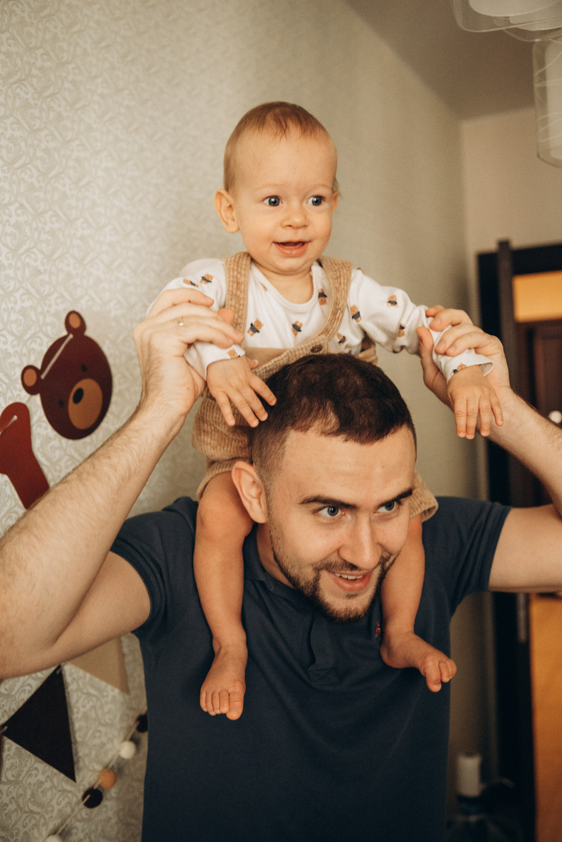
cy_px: 421
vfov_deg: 54.4
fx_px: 819
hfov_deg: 37.9
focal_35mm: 35
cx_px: 281
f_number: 2.8
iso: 2500
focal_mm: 35
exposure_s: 1/320
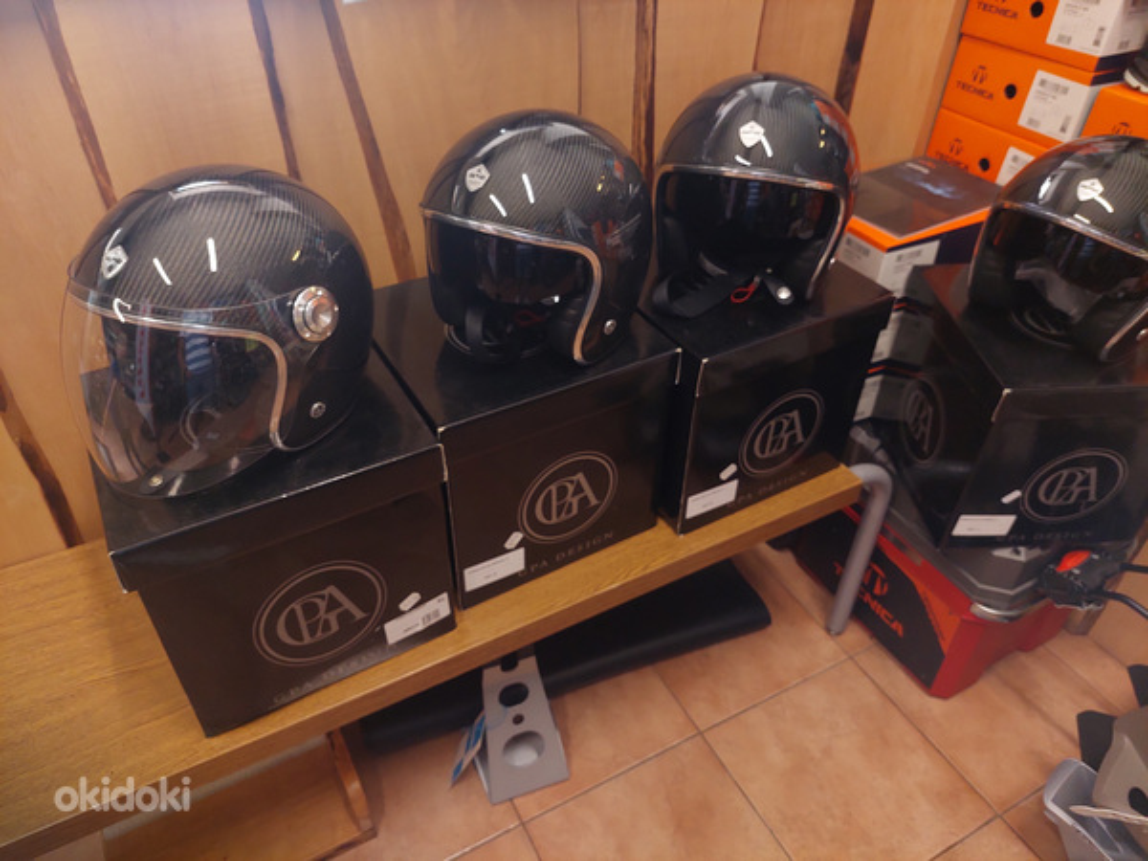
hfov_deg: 69.4
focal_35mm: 25
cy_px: 430
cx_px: 574
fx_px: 829
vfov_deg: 54.9
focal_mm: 5.23
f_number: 1.8
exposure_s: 1/50
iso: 200
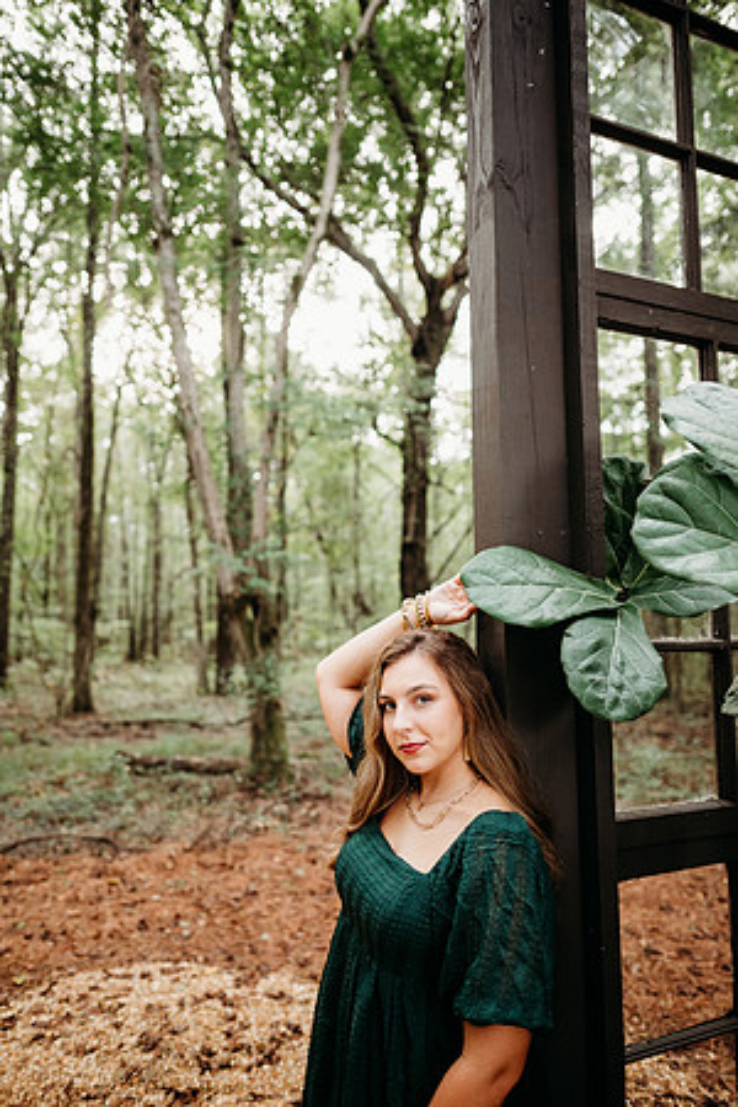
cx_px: 369
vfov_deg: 73.7
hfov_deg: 53.1
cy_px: 554
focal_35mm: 24
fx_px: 738
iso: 640
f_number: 2.2
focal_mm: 24
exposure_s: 1/250
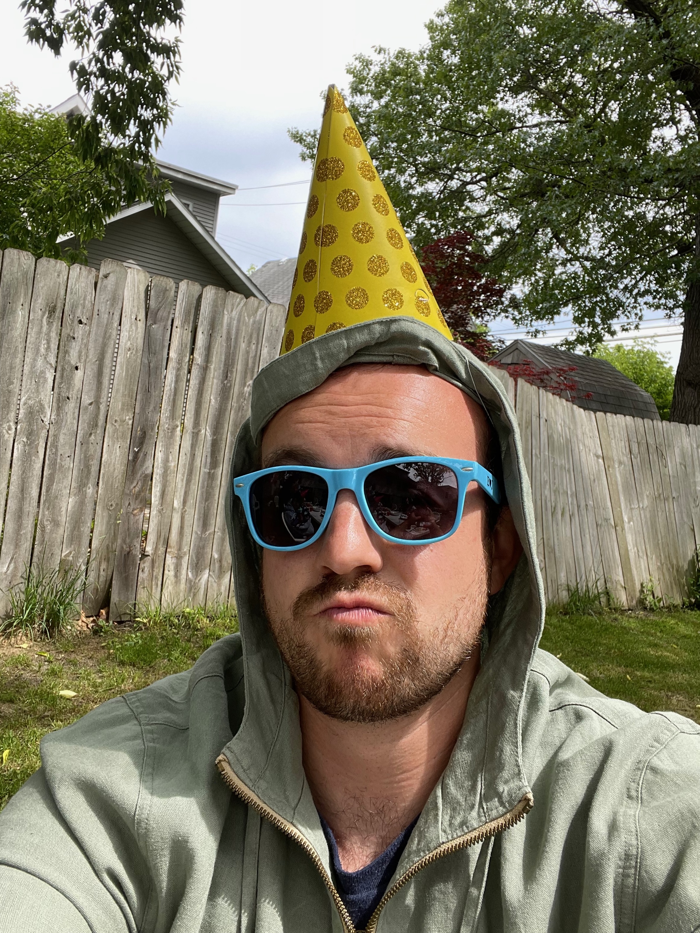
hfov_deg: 46.8
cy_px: 466
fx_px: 809
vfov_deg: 60.0
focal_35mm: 30
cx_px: 350
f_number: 2.2
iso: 25
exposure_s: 1/195
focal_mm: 2.71
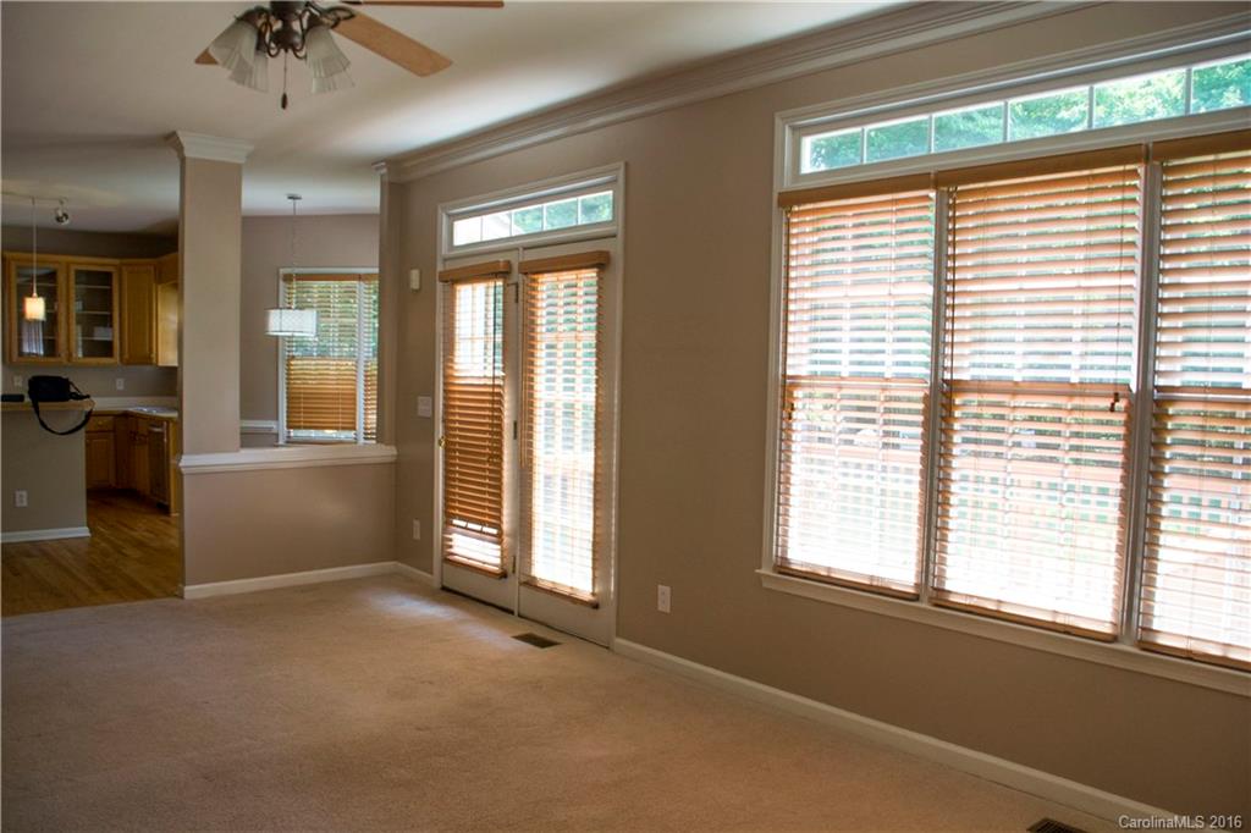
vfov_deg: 47.9
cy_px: 416
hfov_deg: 67.4
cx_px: 626
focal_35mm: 27
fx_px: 938
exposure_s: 1/50
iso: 400
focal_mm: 18
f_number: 3.5
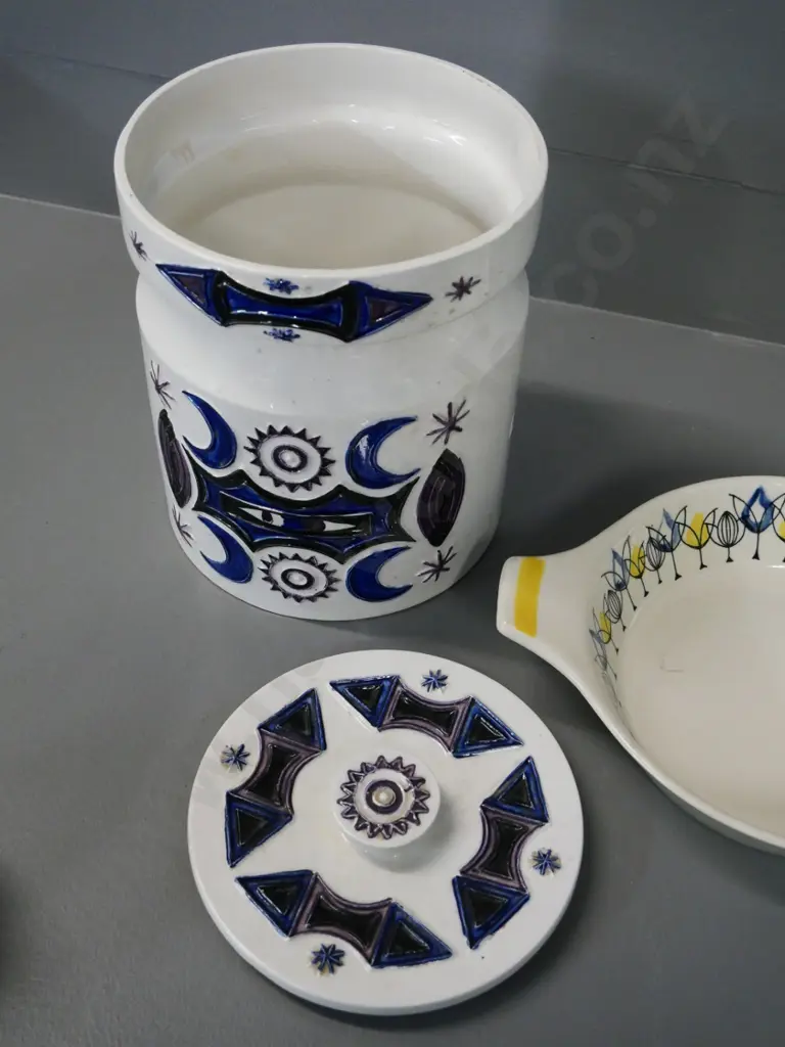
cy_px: 524
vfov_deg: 46.8
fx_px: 1209
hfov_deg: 36.0
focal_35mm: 40
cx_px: 392
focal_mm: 20
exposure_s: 1/100
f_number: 5.6
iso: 3200
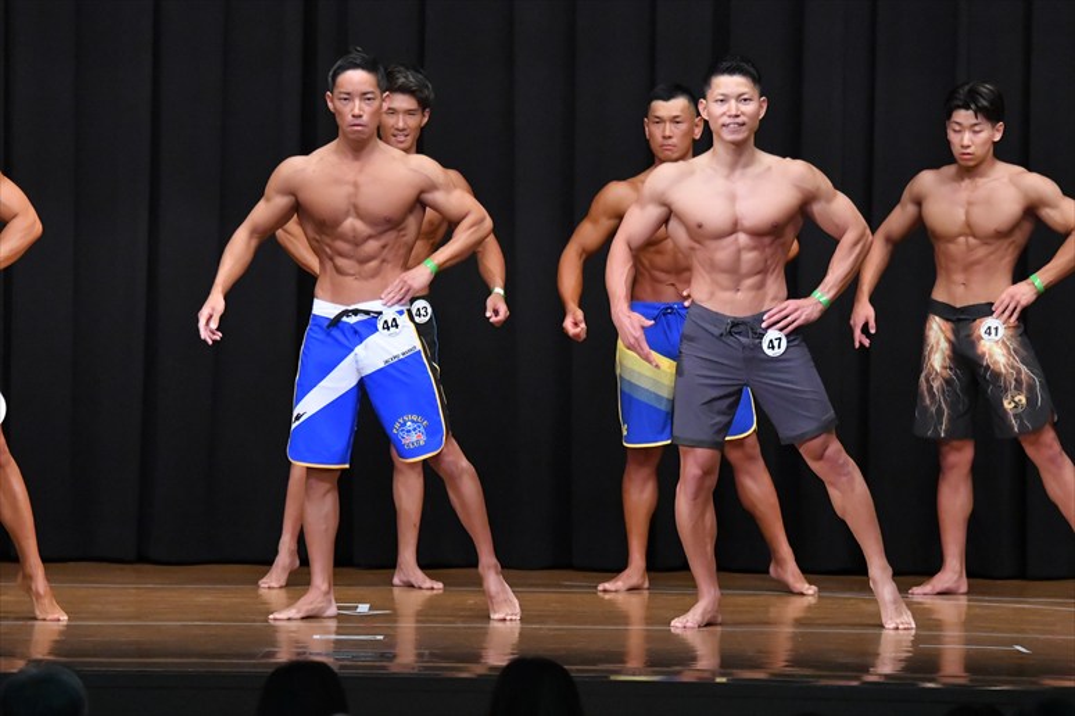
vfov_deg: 6.3
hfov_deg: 9.5
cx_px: 538
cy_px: 358
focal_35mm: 217
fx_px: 6477
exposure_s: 1/400
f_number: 5.6
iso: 8000
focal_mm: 145
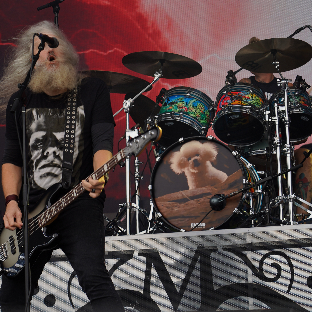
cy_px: 157
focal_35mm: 137
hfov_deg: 12.7
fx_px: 1397
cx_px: 115
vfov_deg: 12.7
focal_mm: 105
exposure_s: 1/250
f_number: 5.6
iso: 100
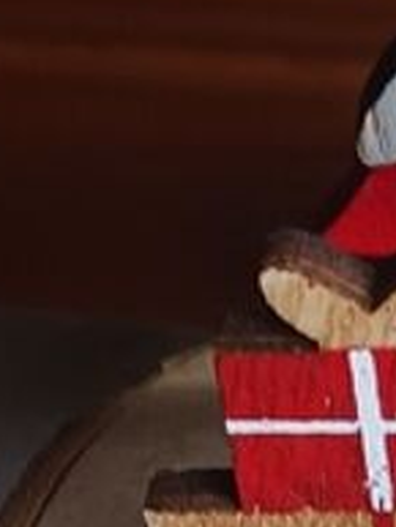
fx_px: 2834
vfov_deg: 10.0
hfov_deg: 7.8
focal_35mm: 186
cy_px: 960
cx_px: 628
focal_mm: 4
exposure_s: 1/50
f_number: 1.8
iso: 160
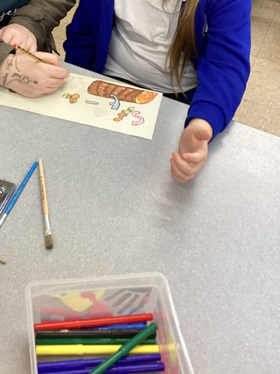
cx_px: 70
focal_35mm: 55
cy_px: 58
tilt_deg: -36.5
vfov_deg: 33.6
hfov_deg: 26.2
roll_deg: -3.3
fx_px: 593
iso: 160
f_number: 2.4
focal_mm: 3.3
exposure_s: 1/60
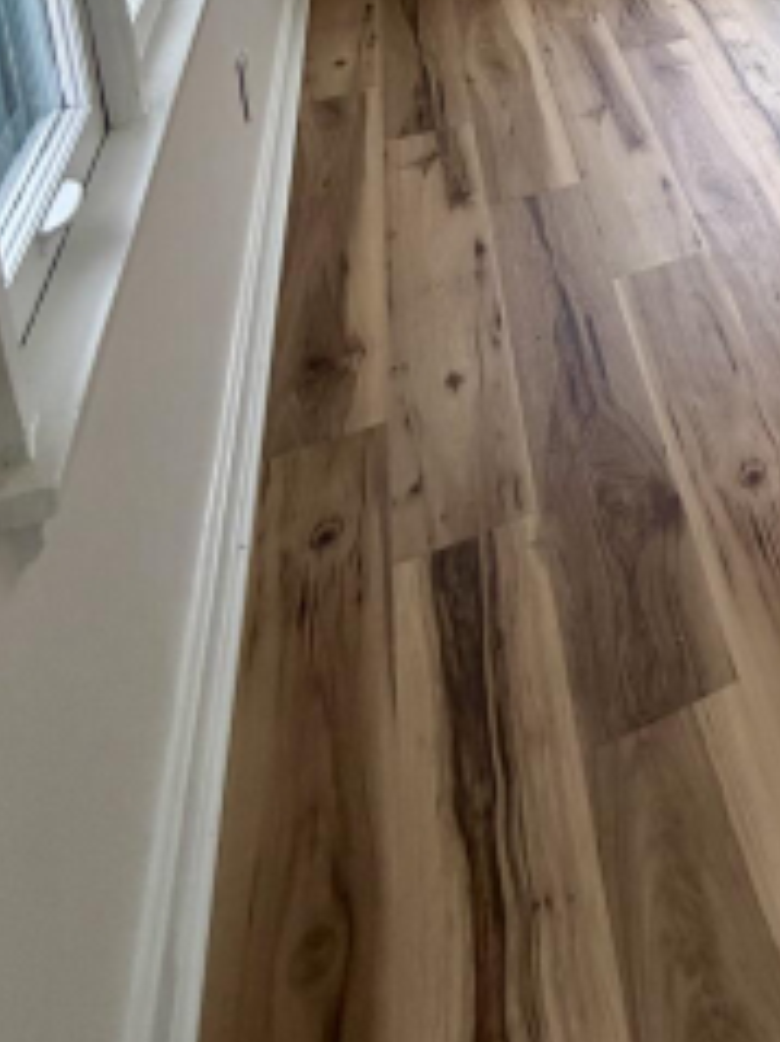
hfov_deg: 28.8
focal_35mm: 39
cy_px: -225
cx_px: 1055
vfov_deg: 36.4
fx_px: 1173
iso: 100
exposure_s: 1/121
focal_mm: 2.22
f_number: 2.2
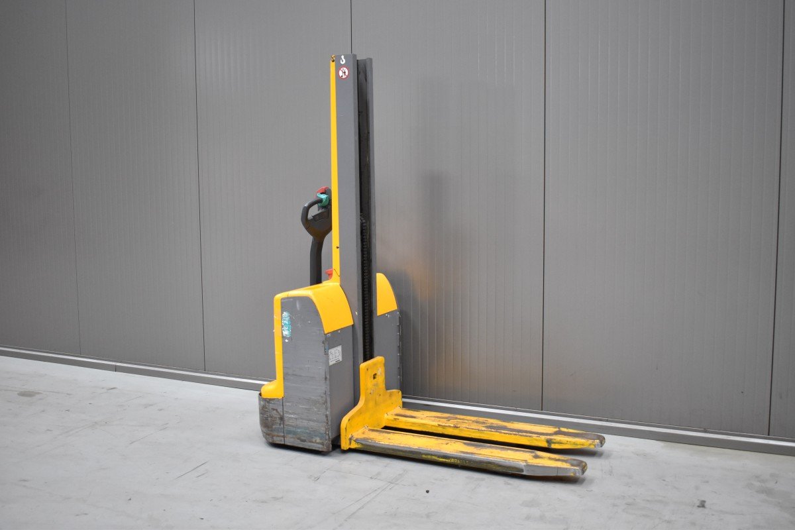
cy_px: 265
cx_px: 398
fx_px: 795
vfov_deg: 36.9
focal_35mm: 36
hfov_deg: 53.1
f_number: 4.5
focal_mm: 24
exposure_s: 1/60
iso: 1250
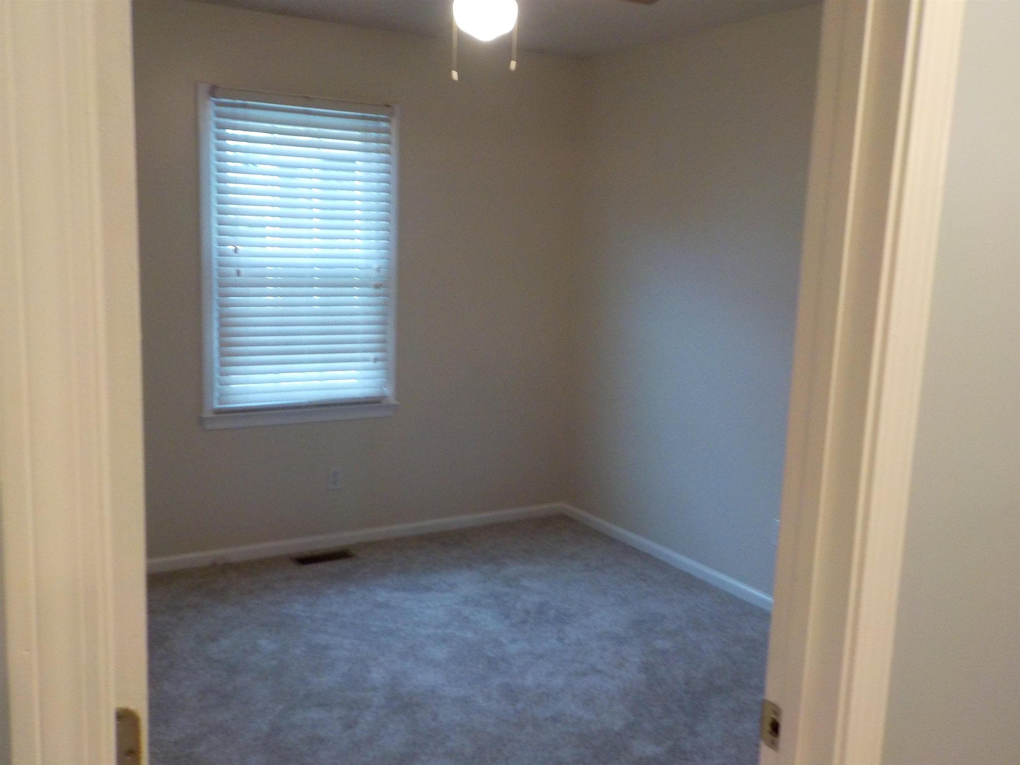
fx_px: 884
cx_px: 510
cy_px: 382
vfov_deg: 46.8
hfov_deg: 60.0
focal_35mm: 30
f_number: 3.3
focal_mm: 4.1
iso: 280
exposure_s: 1/30
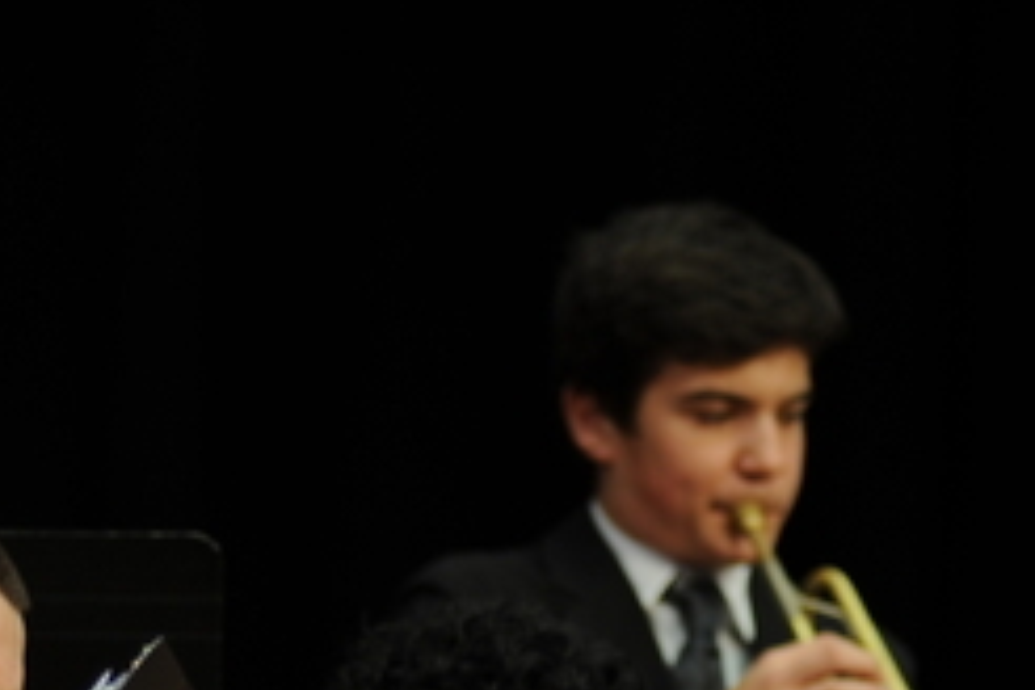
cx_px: 101
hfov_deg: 4.1
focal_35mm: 499
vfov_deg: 2.8
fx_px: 14345
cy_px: 890
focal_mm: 120
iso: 200
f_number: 2.8
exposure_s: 1/40
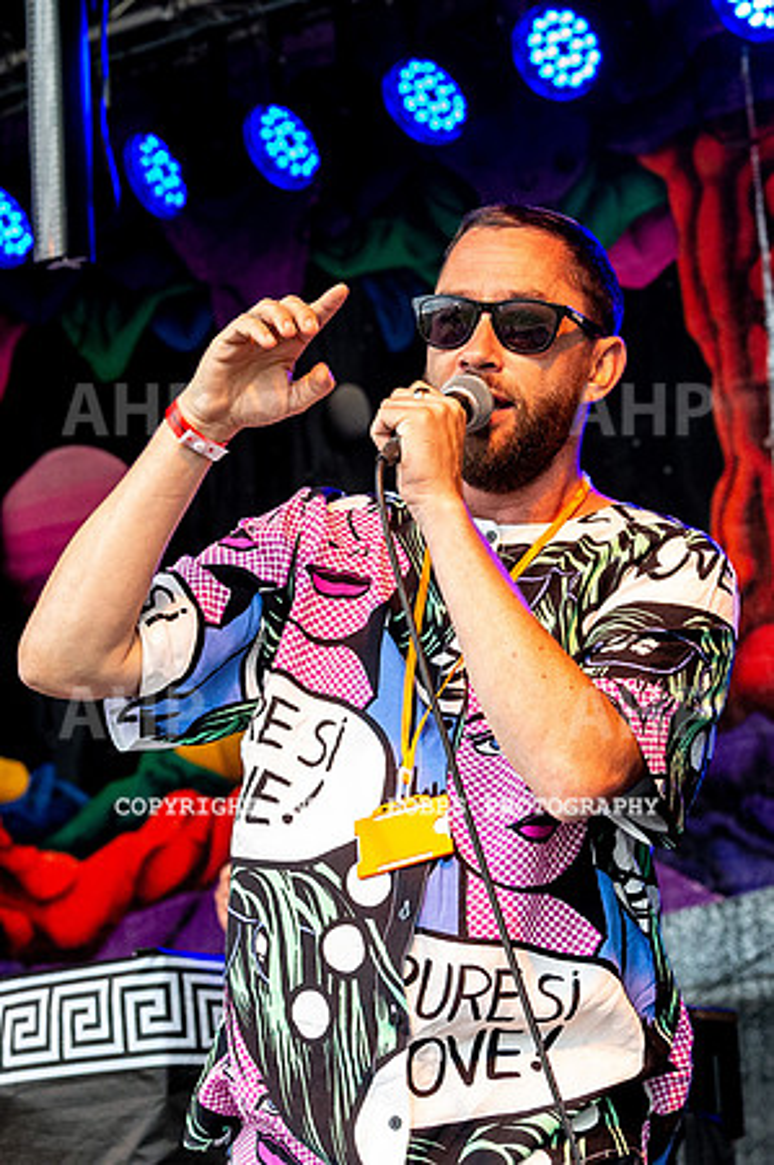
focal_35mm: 138
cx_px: 472
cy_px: 399
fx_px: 4469
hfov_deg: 9.9
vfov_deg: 14.8
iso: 3600
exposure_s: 1/1000
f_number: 5.6
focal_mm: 70
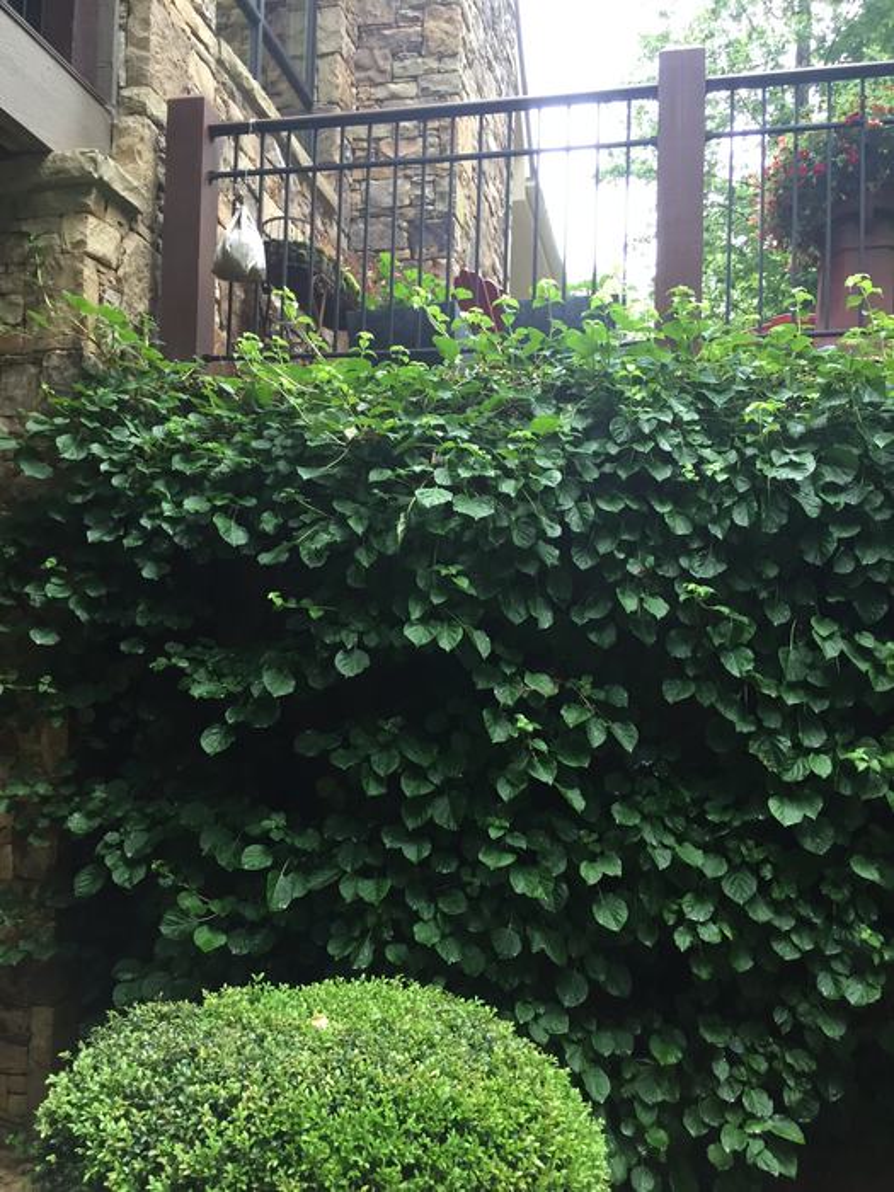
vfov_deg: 61.7
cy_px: 596
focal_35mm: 29
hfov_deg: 48.2
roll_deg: -0.8
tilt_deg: +3.5
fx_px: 999
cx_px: 447
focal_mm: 4.15
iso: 80
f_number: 2.2
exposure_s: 1/30
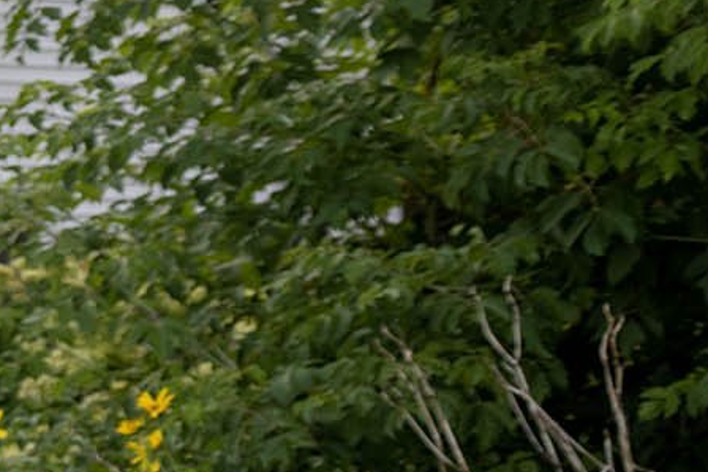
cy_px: 875
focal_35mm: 134
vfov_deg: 9.7
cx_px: -1465
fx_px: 2636
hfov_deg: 10.4
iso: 250
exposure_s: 1/500
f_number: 2.8
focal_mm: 20
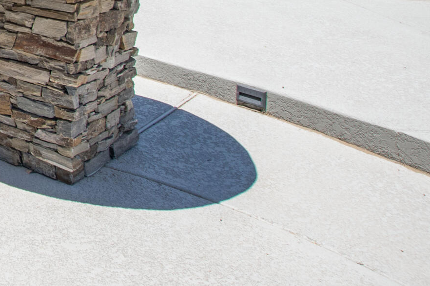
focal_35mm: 51
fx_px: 609
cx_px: -239
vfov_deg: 22.4
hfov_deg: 26.3
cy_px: -125
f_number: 11
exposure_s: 1/100
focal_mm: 10
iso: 100
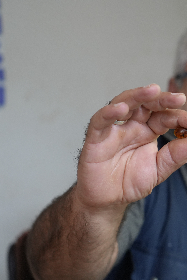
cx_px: 177
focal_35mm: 68
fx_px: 530
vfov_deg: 29.7
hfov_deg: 19.6
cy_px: 141
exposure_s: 1/200
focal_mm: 45
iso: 2000
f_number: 4
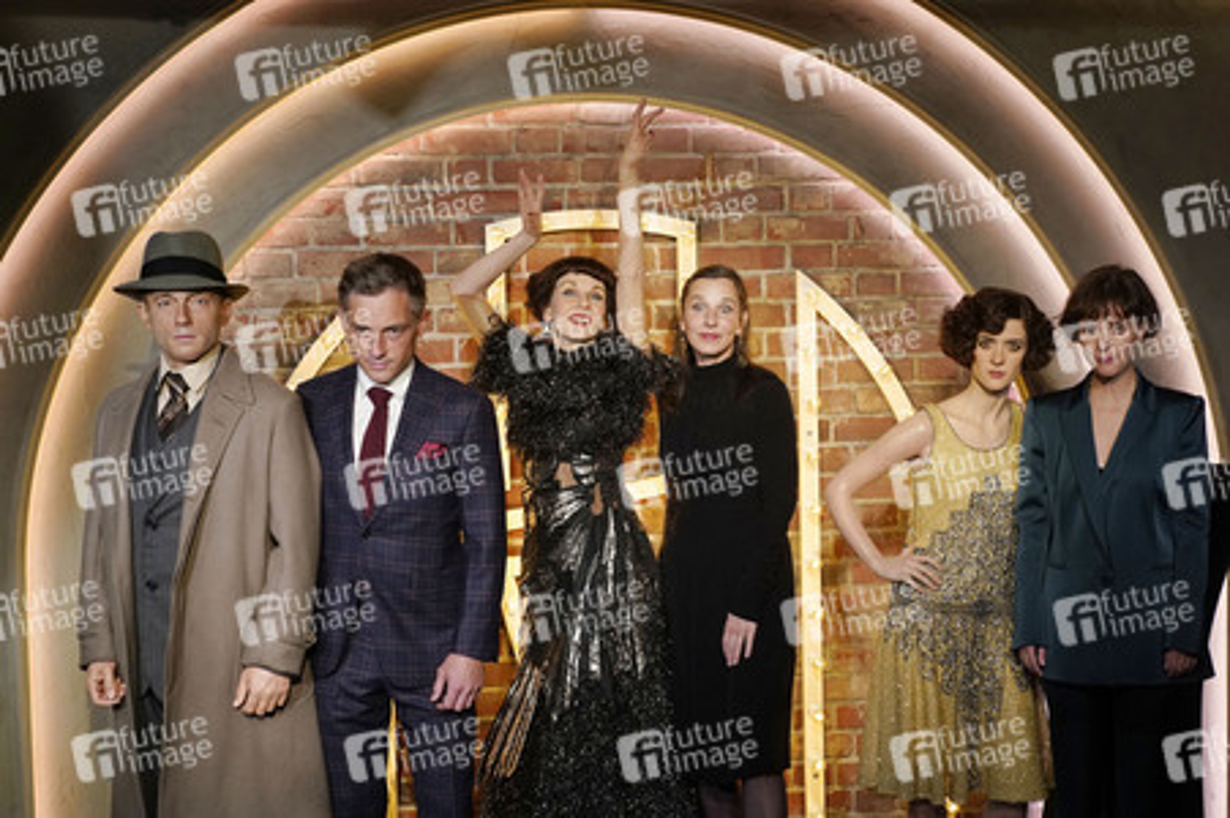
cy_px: 409
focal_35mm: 45
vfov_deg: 29.8
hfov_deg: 43.6
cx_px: 615
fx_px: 1536
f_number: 4
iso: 2000
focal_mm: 45
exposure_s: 1/100
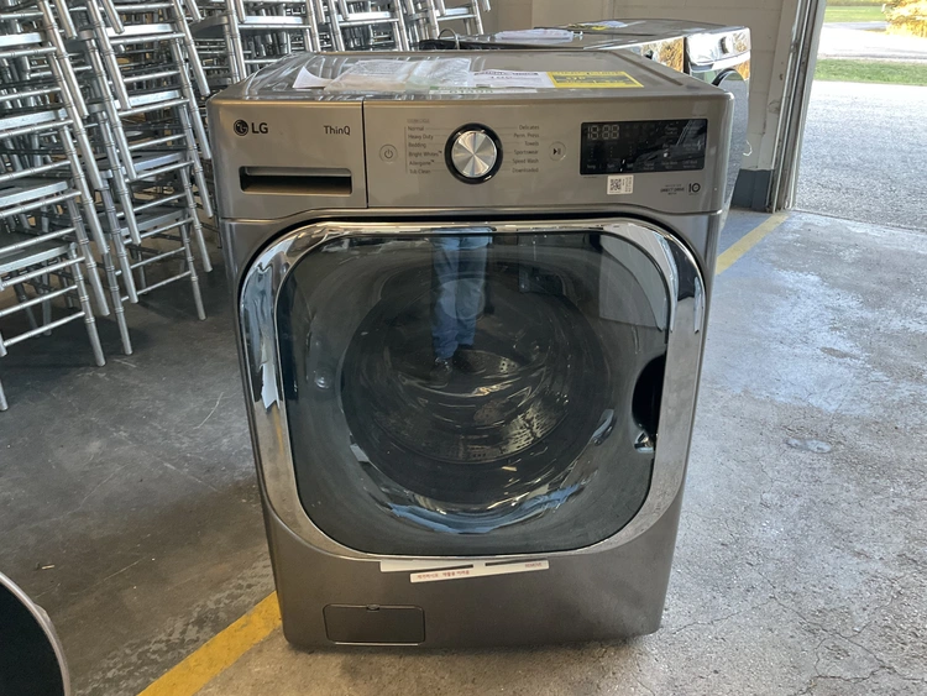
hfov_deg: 61.6
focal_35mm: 29
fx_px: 777
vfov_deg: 48.3
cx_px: 464
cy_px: 348
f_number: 1.8
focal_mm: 3
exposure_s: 1/60
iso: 160
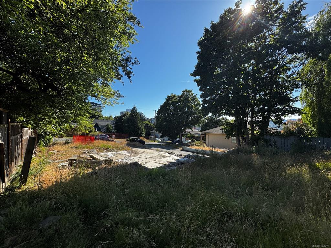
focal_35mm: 14
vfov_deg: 85.7
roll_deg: -0.4
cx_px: 166
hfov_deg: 102.1
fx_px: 134
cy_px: 124
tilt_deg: +0.6
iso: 50
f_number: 2.2
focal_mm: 2.22
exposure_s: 1/1395
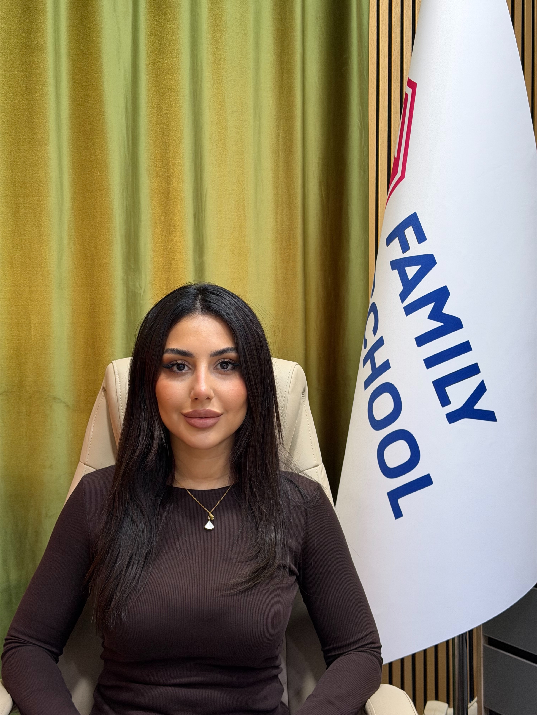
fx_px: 993
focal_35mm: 48
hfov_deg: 30.3
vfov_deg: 39.7
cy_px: 358
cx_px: 268
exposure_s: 1/47
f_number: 1.78
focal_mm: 6.76
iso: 250
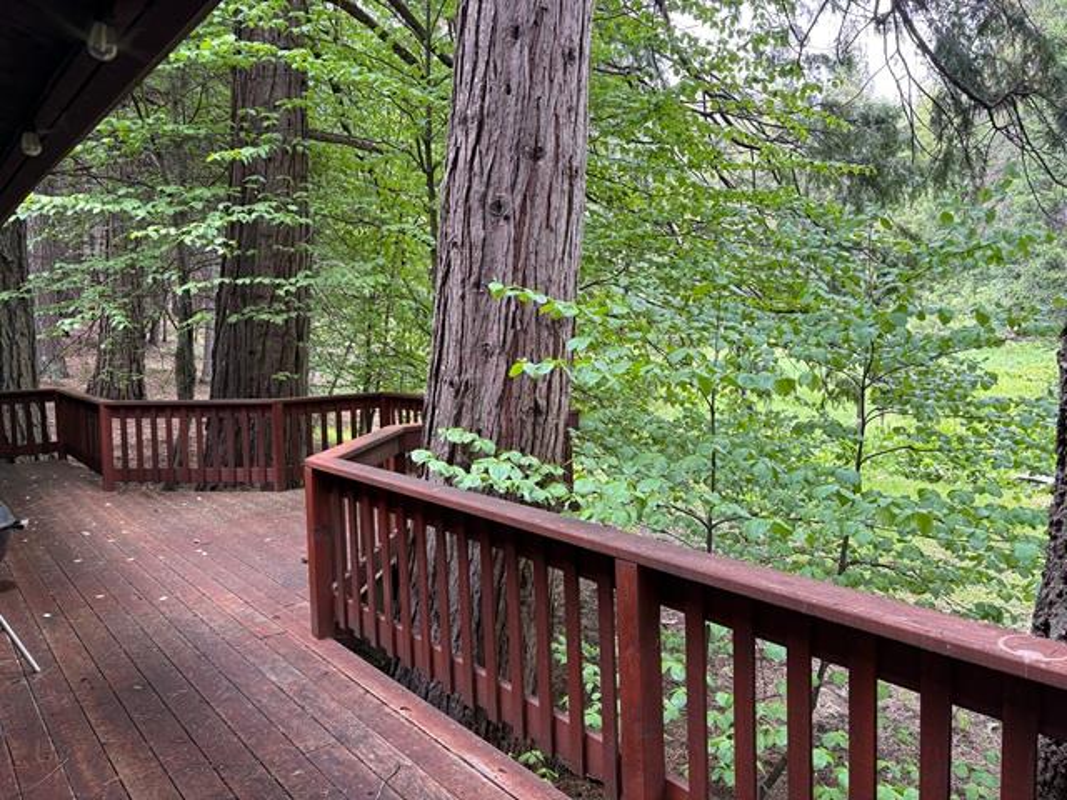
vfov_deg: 53.1
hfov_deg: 67.3
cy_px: 400
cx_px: 534
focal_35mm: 26
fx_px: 801
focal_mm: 5.96
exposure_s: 1/121
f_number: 1.6
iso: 80
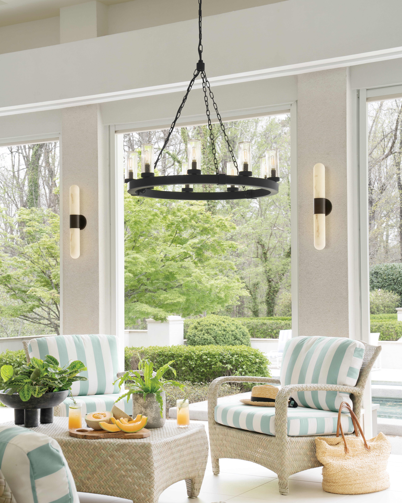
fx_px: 863
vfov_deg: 32.4
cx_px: 202
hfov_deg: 26.2
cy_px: 283
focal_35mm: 58
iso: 320
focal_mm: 51
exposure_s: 1/30
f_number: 13
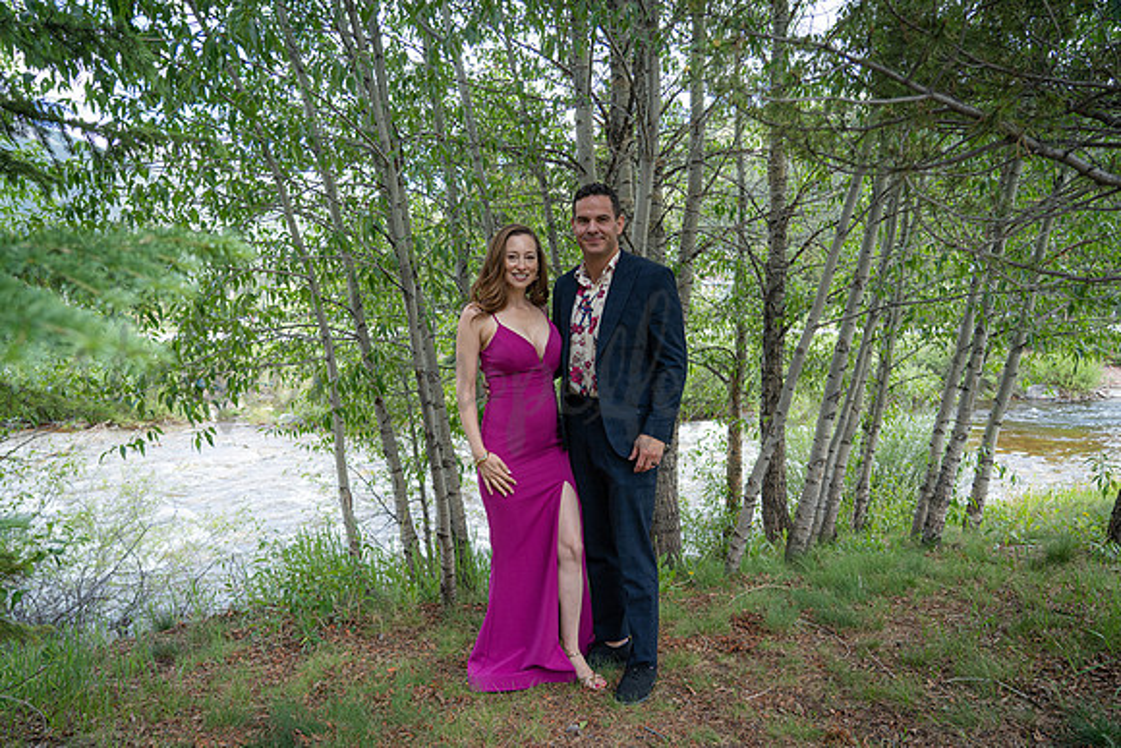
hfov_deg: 73.7
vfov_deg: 53.2
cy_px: 374
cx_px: 560
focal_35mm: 24
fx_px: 747
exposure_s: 1/500
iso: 500
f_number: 4
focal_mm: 24
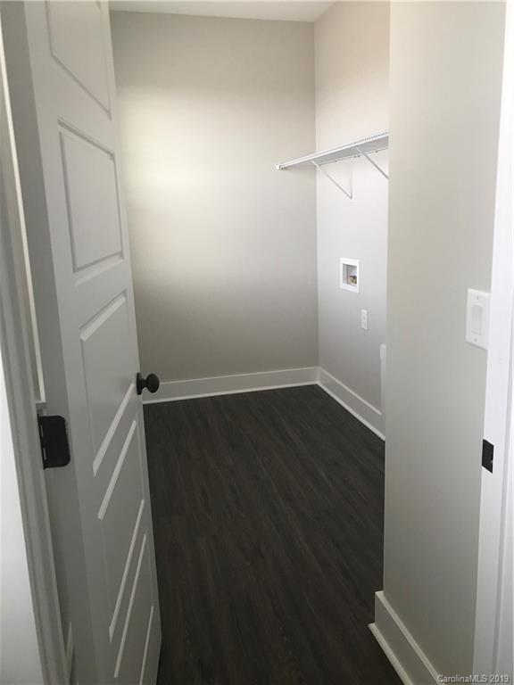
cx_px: 257
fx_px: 554
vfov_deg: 63.4
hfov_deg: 49.7
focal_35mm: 28
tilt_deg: -12.0
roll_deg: +0.9
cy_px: 342
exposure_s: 1/40
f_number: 1.8
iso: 20
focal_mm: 3.99
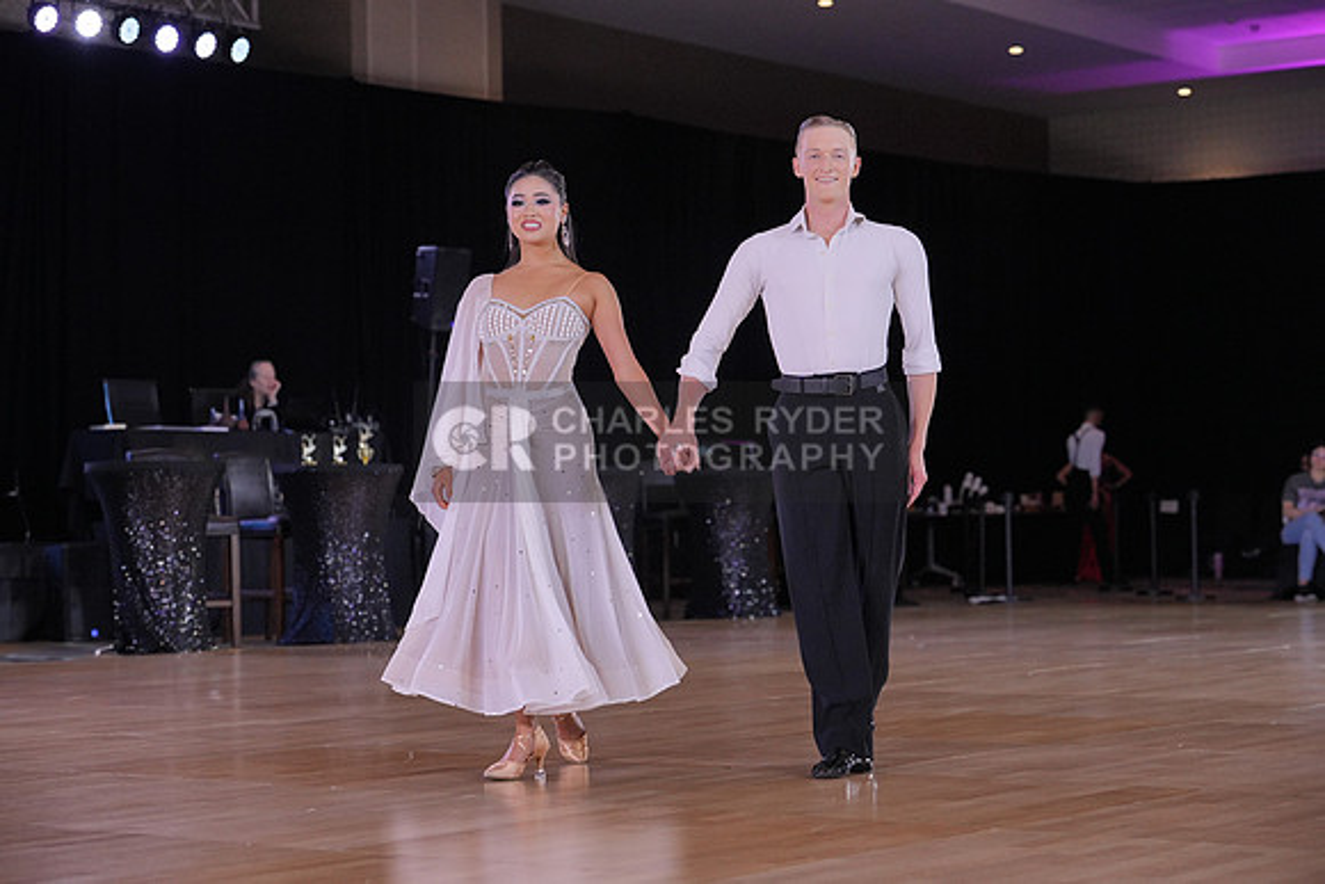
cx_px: 662
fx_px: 2687
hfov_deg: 27.7
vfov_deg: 18.7
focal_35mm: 73
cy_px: 442
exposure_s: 1/500
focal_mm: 73
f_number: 3.5
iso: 2000
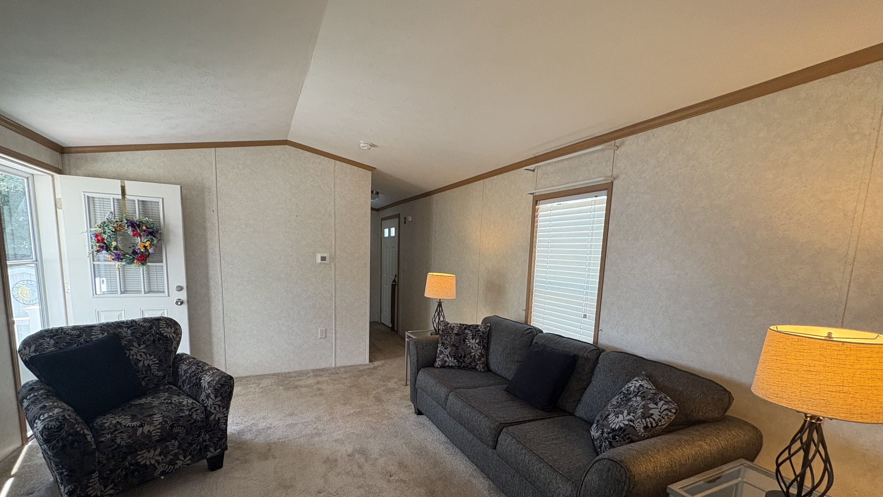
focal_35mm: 16
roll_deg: -0.9
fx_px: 375
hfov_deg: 99.3
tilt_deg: -7.6
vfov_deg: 66.3
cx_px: 422
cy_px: 304
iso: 250
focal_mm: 2.22
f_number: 2.2
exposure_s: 1/120
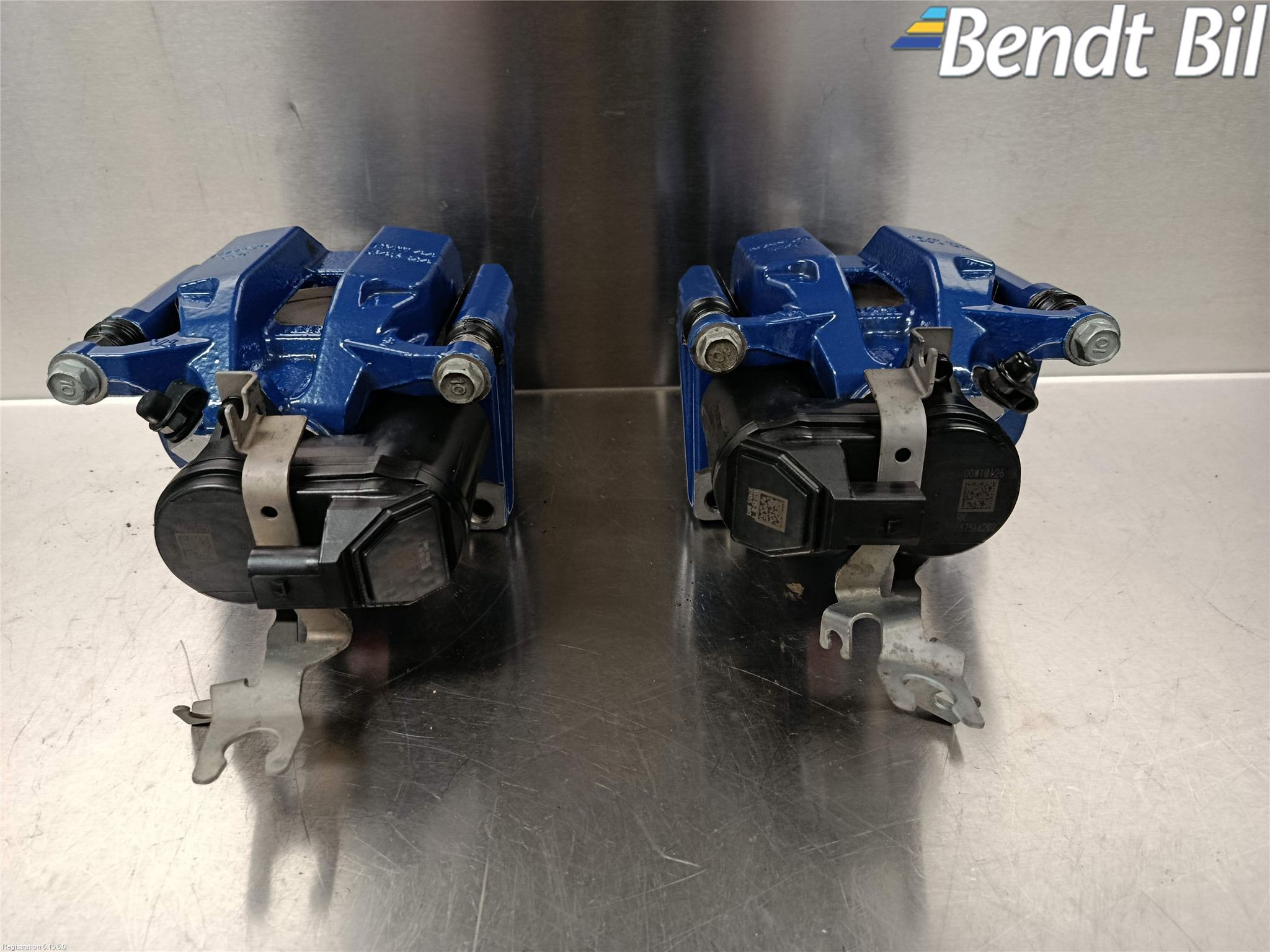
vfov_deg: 56.8
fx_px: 881
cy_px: 476
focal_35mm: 24
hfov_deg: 71.6
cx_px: 635
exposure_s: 1/50
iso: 1004
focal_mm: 5.24
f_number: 1.7
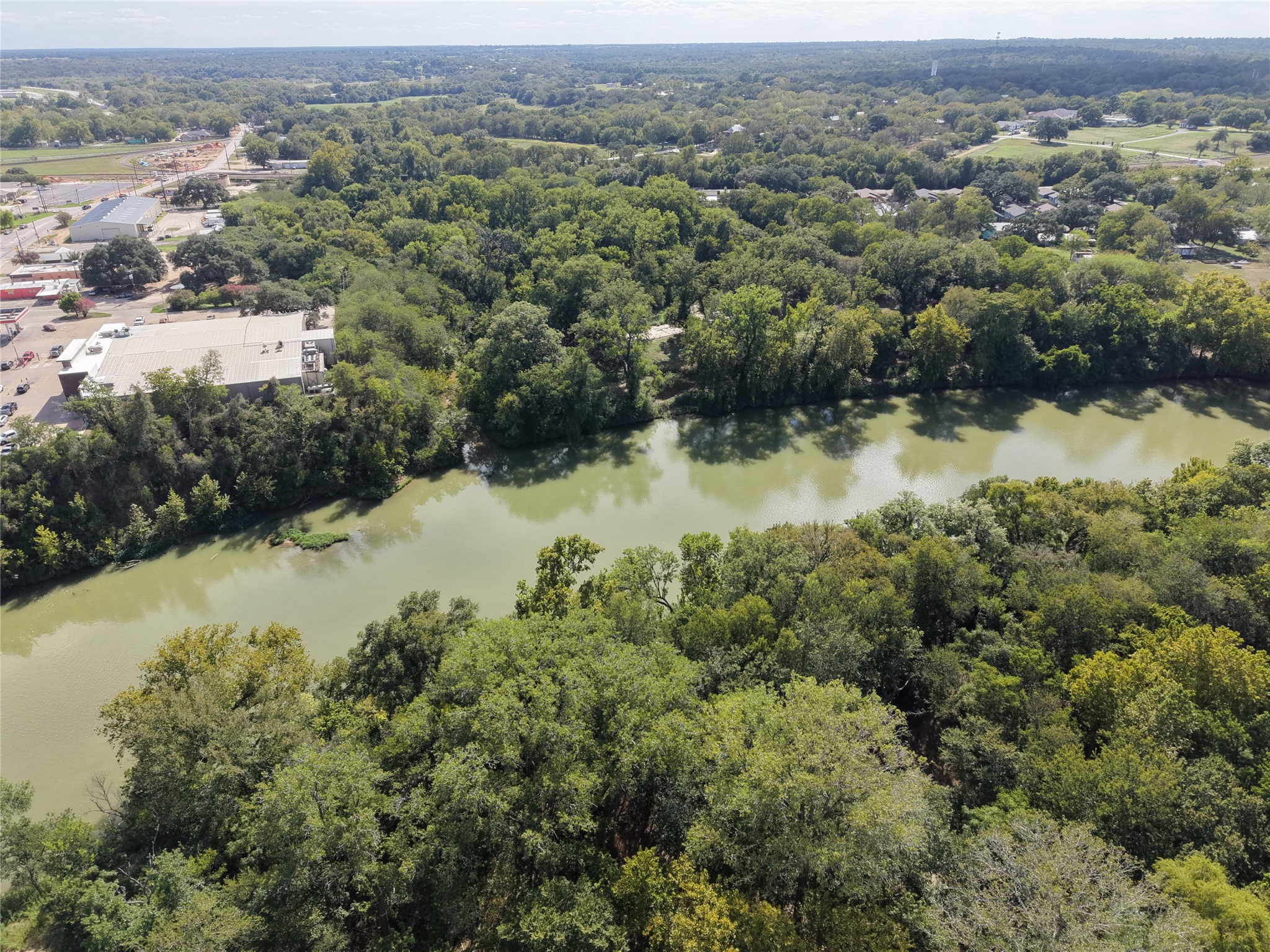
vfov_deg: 56.8
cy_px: 476
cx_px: 635
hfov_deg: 71.6
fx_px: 881
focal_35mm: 24
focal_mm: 8.67
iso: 400
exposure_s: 1/5000
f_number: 1.8
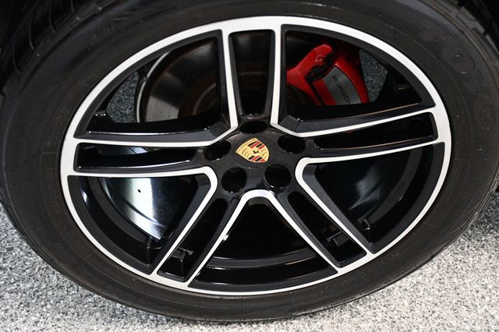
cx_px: 250
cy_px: 166
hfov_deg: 38.9
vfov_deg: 26.5
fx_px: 707
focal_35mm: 51
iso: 3600
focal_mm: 34
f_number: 4.2
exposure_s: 1/60
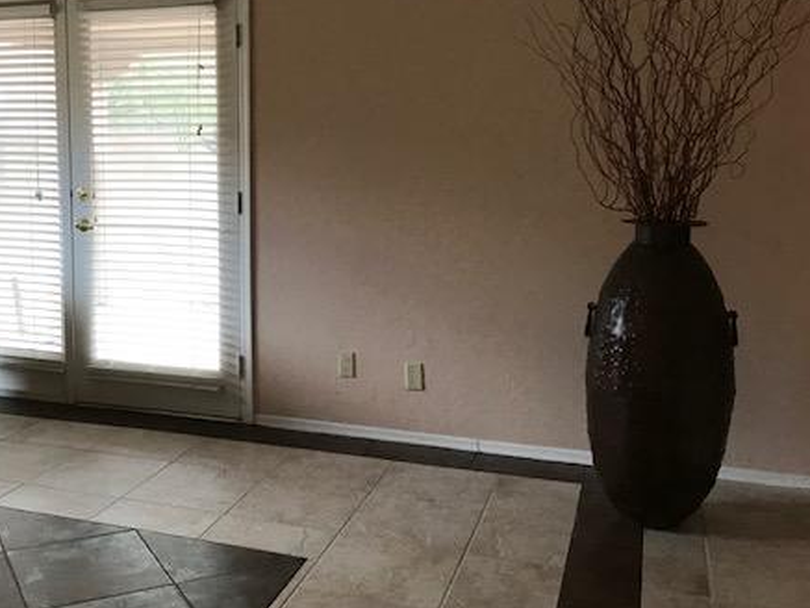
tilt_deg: -3.5
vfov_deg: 34.9
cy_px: 211
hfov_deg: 45.1
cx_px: 276
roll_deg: +0.2
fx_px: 960
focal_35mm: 41
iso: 32
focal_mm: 3.99
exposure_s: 1/30
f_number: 1.8
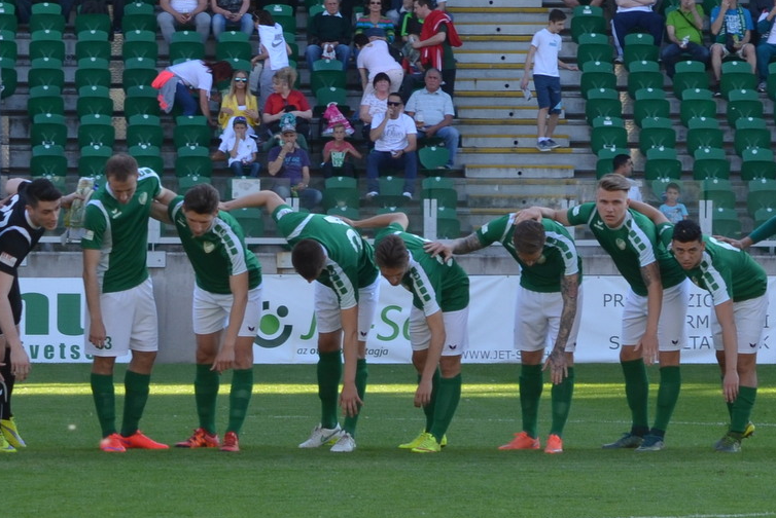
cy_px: 324
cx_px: 461
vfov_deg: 8.2
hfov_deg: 12.3
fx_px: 3602
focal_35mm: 167
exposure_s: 1/200
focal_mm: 70
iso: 200
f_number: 7.1
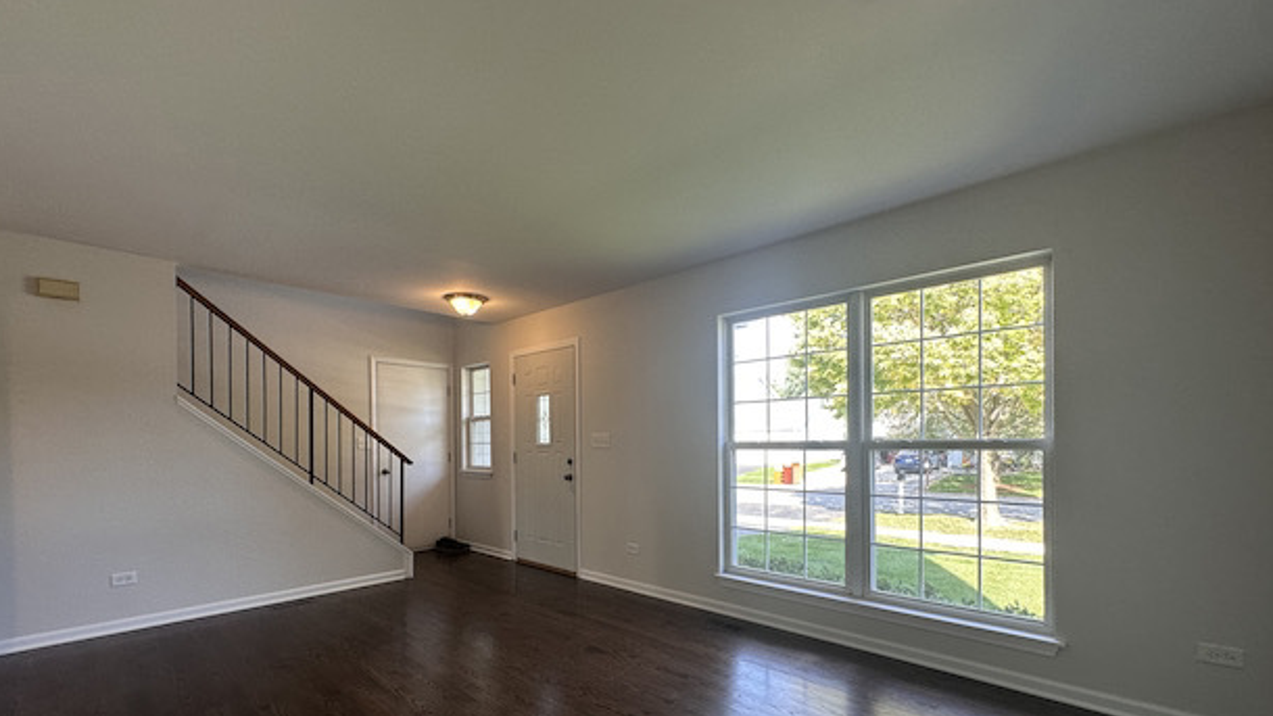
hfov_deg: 99.3
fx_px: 540
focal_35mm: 16
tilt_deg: -0.6
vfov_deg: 66.1
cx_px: 607
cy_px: 447
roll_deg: +0.1
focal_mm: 2.22
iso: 80
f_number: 2.2
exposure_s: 1/120
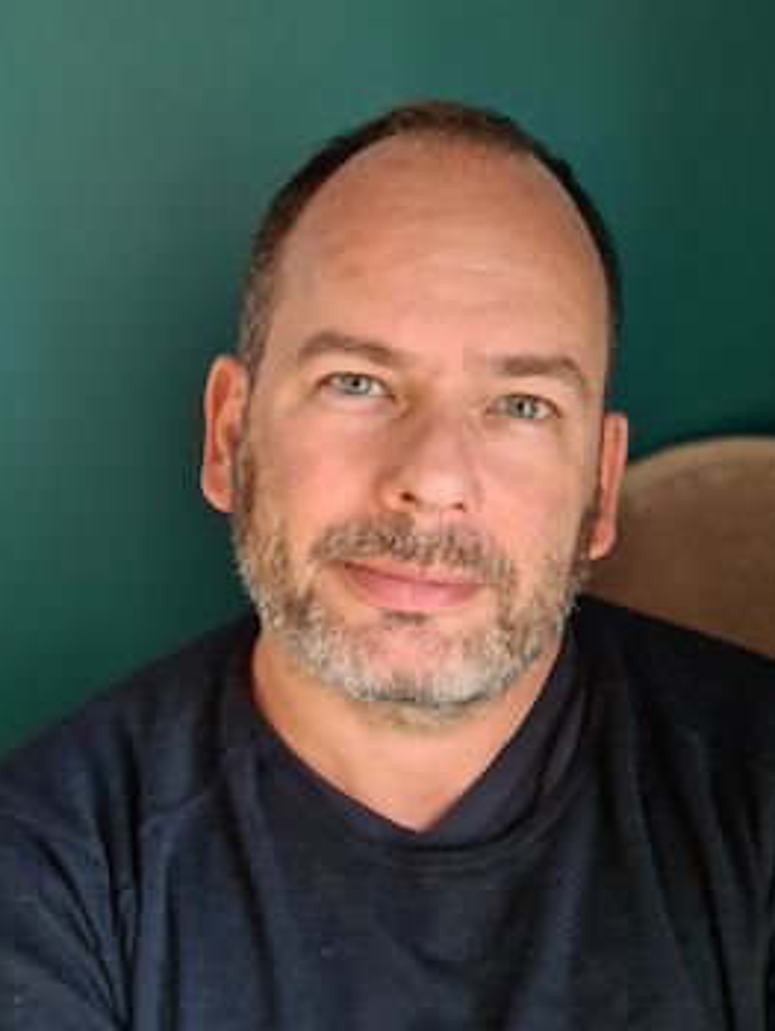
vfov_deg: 56.8
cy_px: 489
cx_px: 410
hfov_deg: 44.2
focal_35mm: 32
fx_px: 954
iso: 400
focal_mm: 5.9
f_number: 2
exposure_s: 1/50
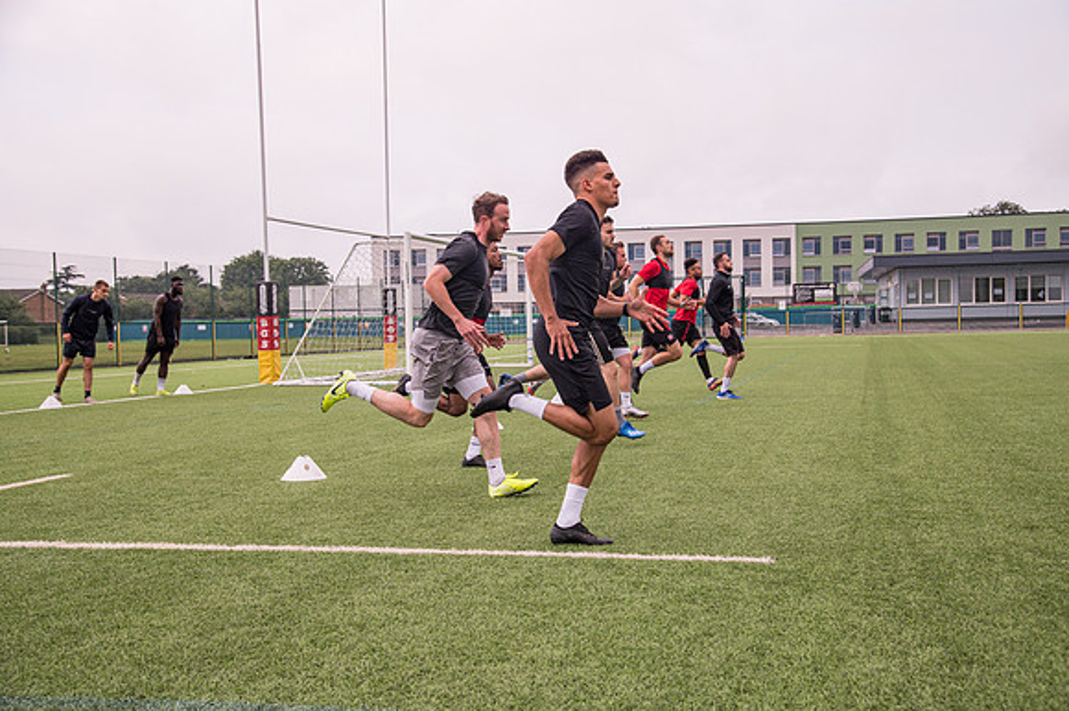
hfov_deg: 48.5
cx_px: 534
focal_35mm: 40
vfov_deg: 33.4
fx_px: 1187
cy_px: 356
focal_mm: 40
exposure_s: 1/2000
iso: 400
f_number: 5
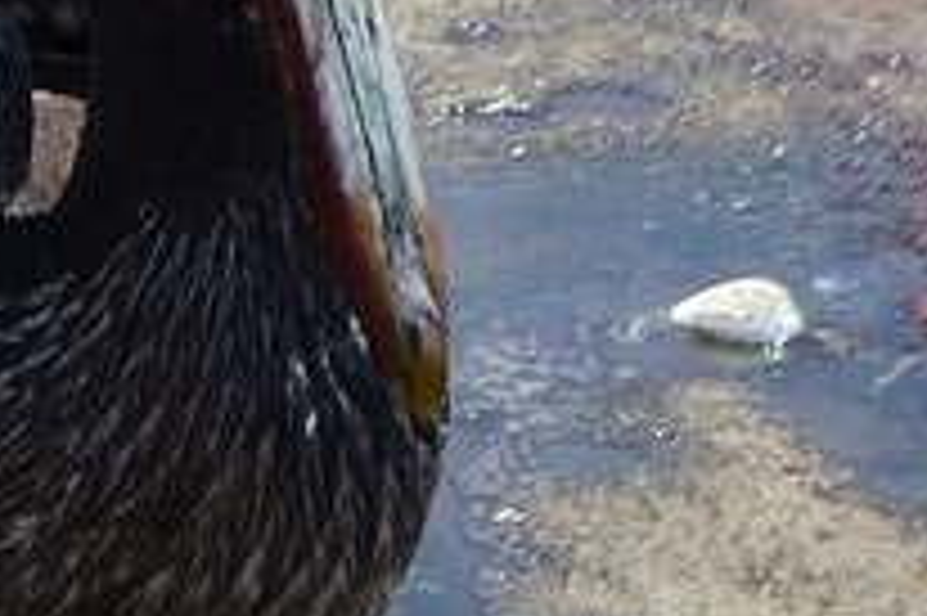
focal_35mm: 536
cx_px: -1012
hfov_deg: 3.8
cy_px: -319
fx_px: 13791
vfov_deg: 2.6
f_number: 8
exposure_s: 1/1250
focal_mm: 46
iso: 400
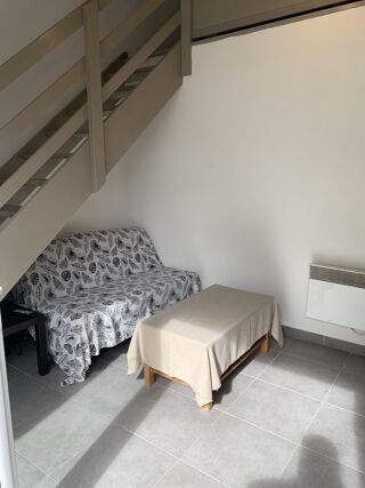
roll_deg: +0.5
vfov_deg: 67.3
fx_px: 366
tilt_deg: -10.9
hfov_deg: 53.0
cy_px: 244
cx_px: 182
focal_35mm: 26
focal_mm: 4.25
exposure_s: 1/306
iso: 25
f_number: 1.8
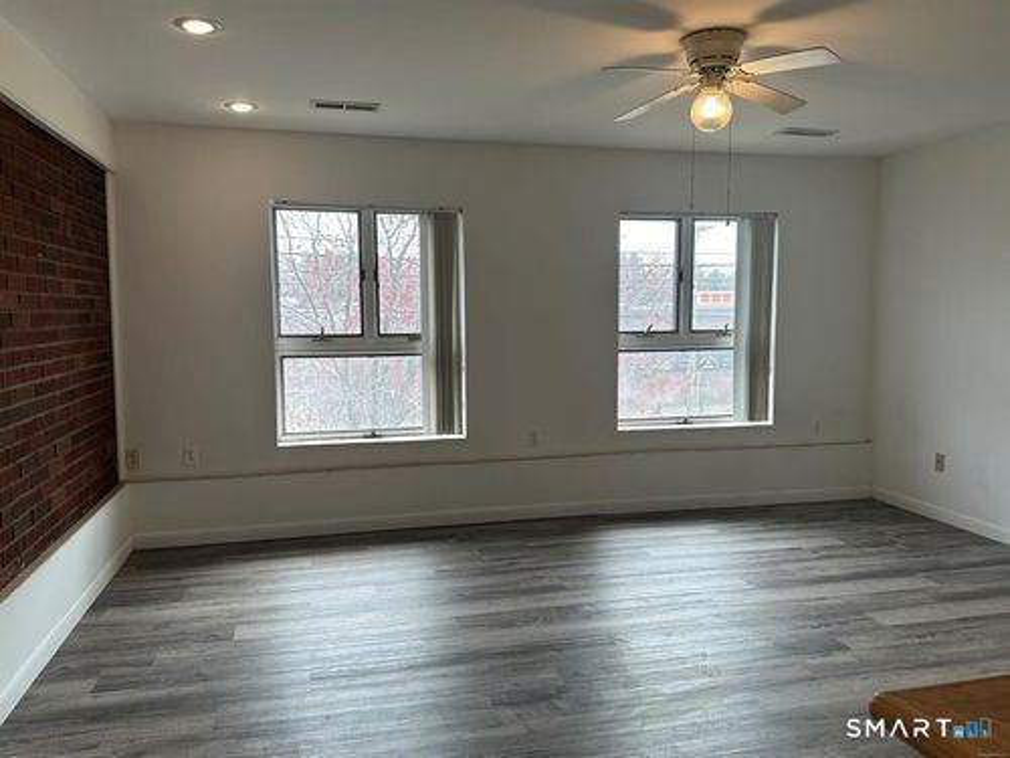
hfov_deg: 71.6
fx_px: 700
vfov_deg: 56.8
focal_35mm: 24
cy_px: 379
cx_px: 505
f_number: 1.78
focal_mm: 6.86
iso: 50
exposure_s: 1/122
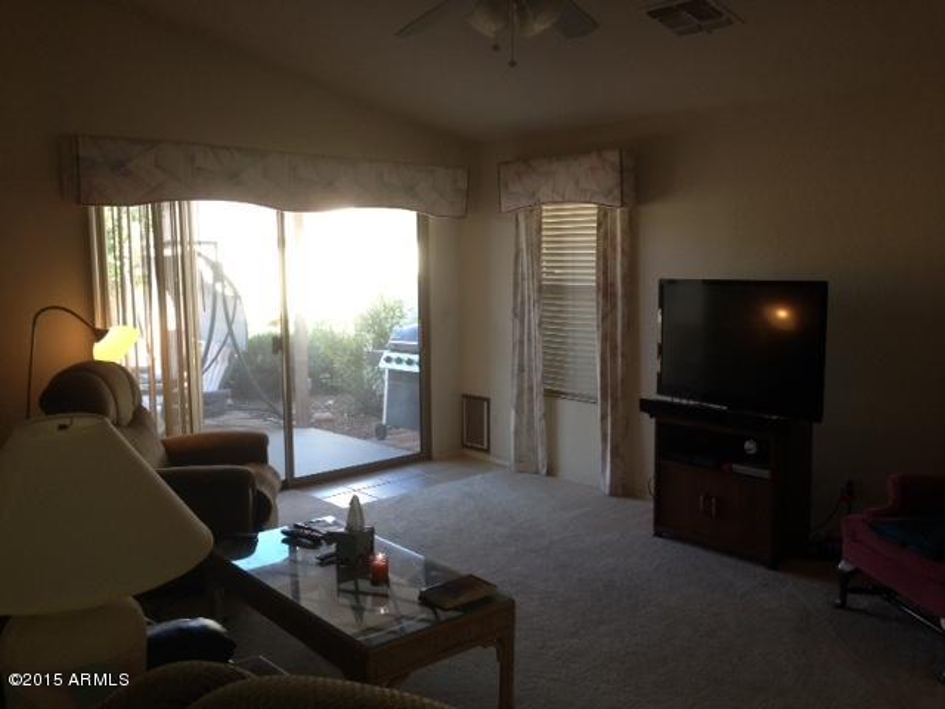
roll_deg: +0.7
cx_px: 472
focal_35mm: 33
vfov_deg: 42.9
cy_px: 354
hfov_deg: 55.4
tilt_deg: -8.4
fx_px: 901
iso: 64
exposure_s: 1/60
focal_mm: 4.12
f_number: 2.4
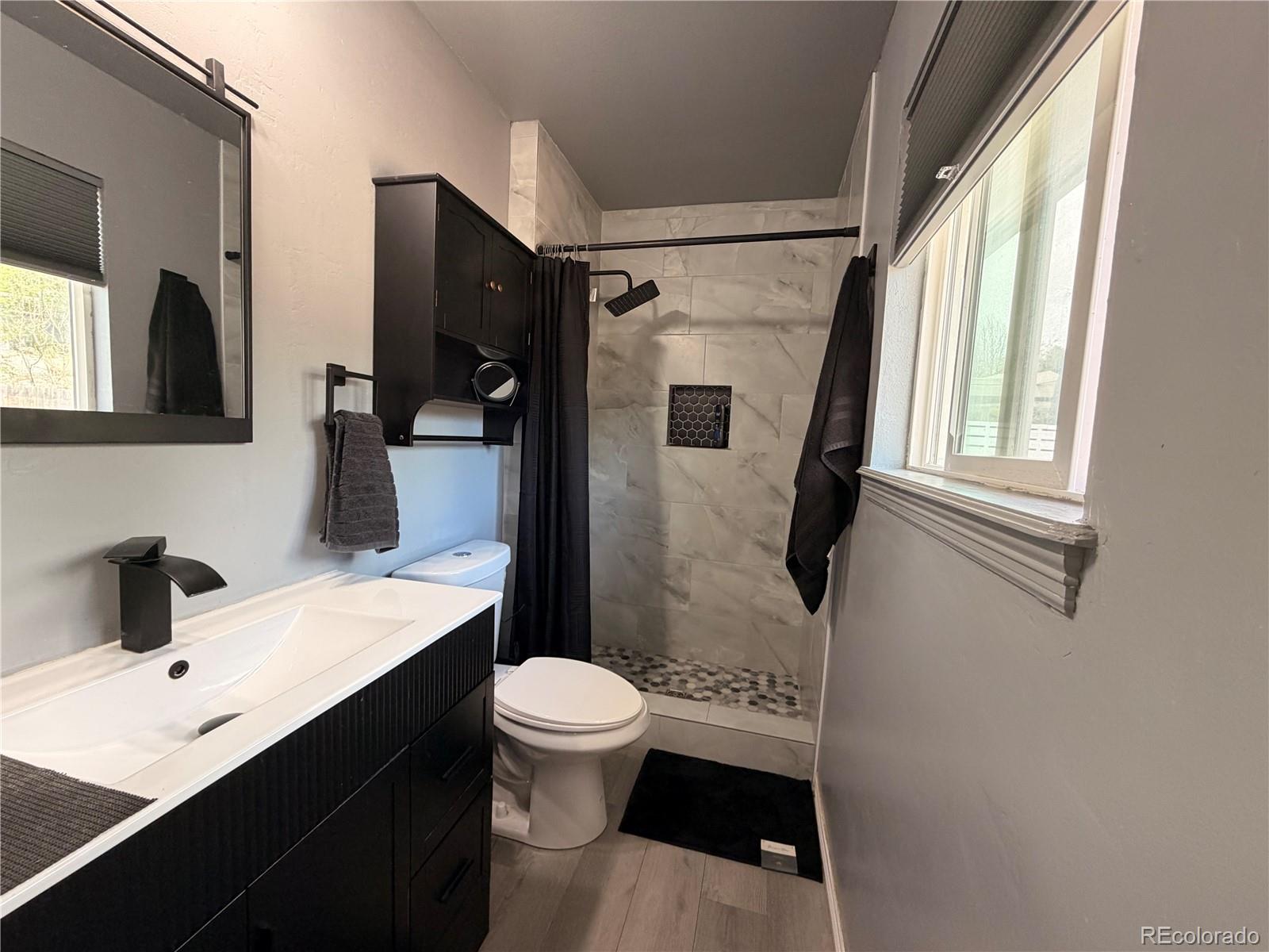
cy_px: 476
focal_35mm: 14
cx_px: 634
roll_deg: -2.6
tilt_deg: -4.6
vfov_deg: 85.7
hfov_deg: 102.1
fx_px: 513
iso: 160
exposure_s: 1/60
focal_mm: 2.22
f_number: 2.2
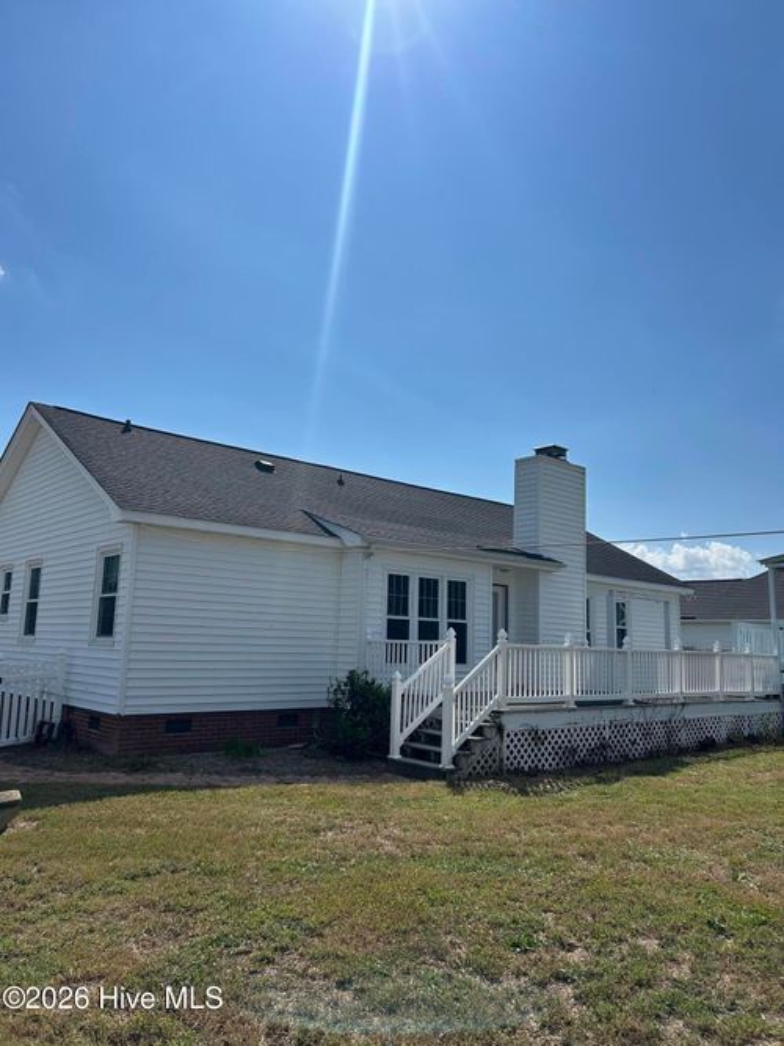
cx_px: 392
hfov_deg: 53.0
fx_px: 785
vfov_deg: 67.3
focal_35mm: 26
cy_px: 523
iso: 50
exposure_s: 1/11364
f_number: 1.5
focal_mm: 5.7
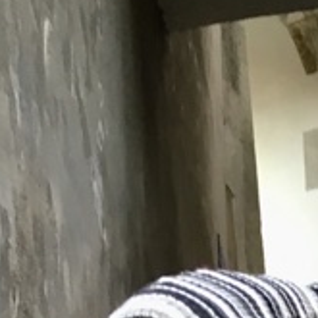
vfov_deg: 9.4
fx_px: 1653
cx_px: 549
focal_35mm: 159
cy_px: 835
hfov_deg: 10.4
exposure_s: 1/33
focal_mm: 4.15
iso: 64
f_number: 2.2
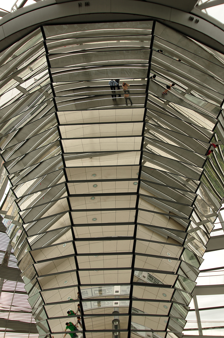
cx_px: 112
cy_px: 169
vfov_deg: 53.2
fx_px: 337
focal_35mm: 36
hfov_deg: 36.8
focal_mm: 24
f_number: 8
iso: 100
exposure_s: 1/50
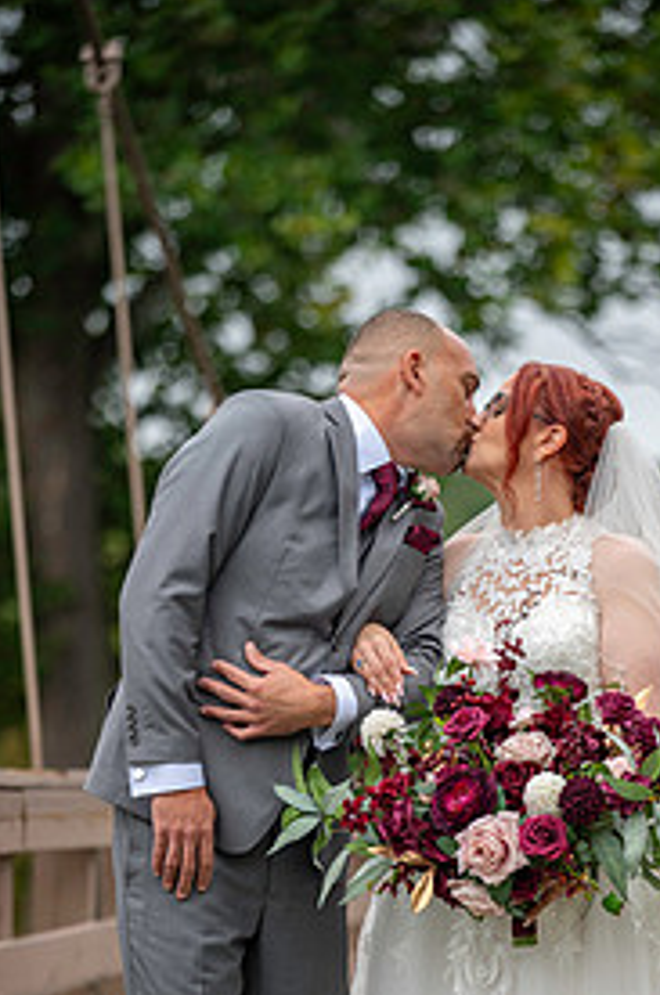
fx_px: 5852
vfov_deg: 9.7
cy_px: 793
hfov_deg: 6.5
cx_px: 438
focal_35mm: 212
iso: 80
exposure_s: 1/125
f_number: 3.2
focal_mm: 130
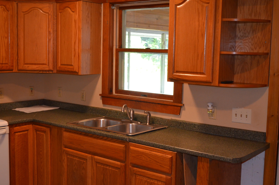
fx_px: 371
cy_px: 92
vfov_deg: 28.0
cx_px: 140
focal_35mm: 48
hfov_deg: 41.2
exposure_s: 1/60
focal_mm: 32
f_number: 4.8
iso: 1400
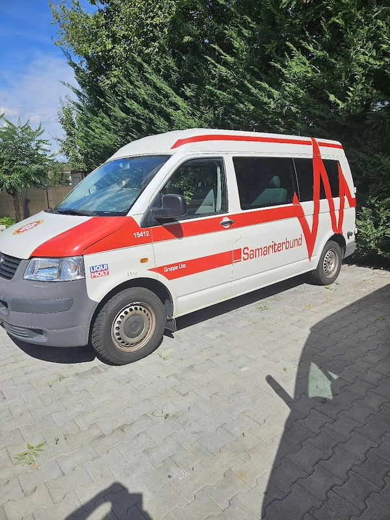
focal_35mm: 23
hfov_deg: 58.9
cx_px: 195
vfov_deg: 73.9
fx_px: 346
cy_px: 260
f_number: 1.8
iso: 25
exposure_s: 1/3333
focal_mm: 5.4
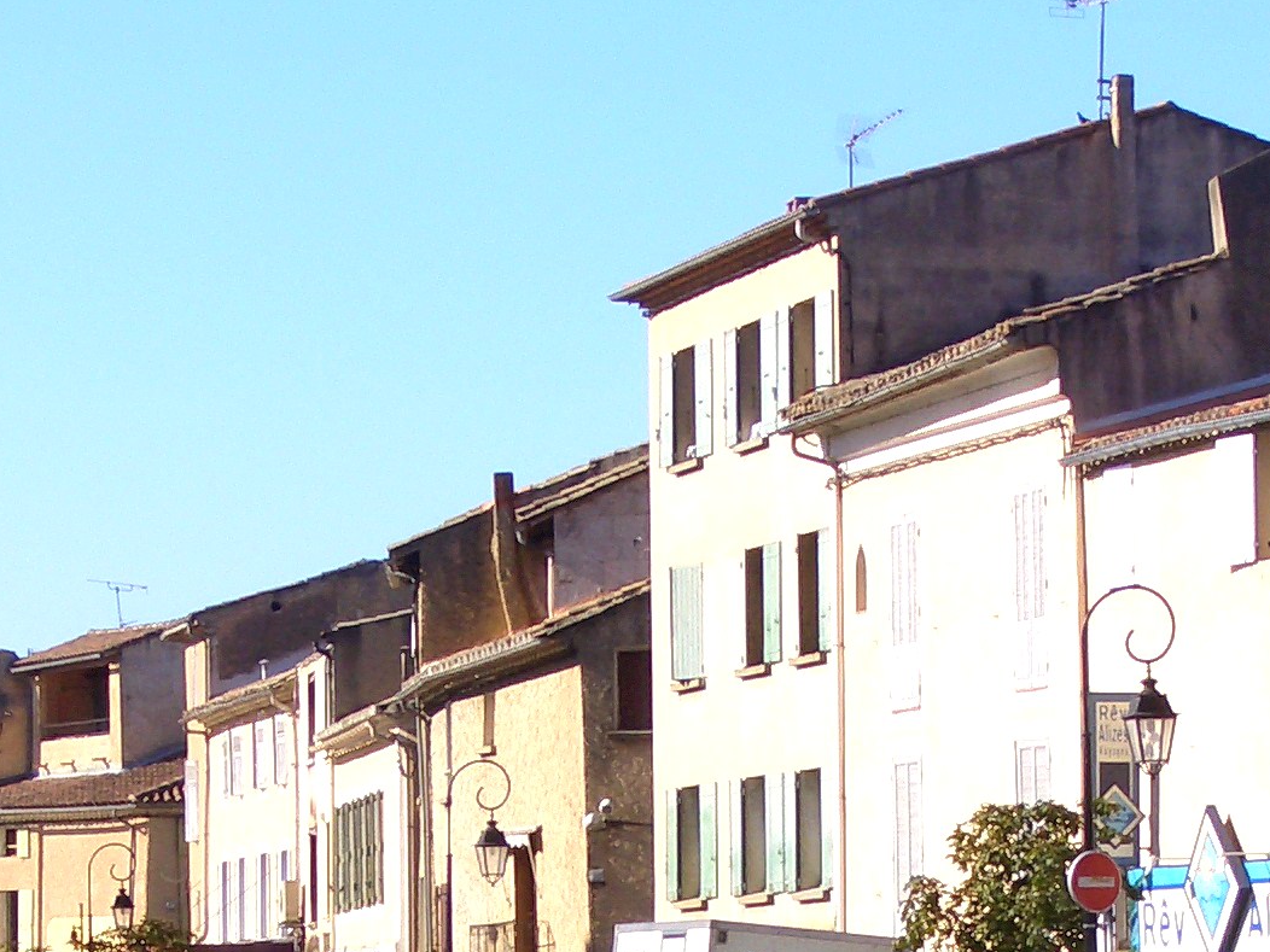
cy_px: 1151
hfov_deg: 11.0
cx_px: 825
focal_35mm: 180
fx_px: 6604
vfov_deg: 8.2
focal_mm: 12.2
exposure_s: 1/250
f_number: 6.2
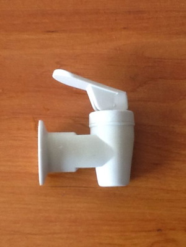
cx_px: 93
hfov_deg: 32.9
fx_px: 315
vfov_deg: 42.9
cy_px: 124
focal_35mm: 44
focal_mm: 2.03
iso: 50
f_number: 2.4
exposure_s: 1/50
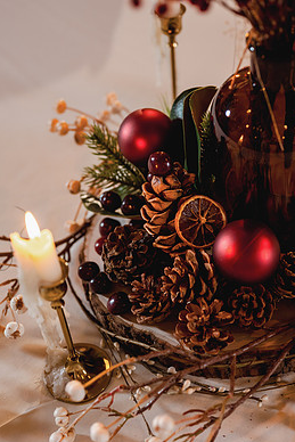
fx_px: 712
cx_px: 158
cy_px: 247
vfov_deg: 34.4
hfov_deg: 23.4
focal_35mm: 58
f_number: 2.5
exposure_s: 1/60
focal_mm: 50
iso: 400
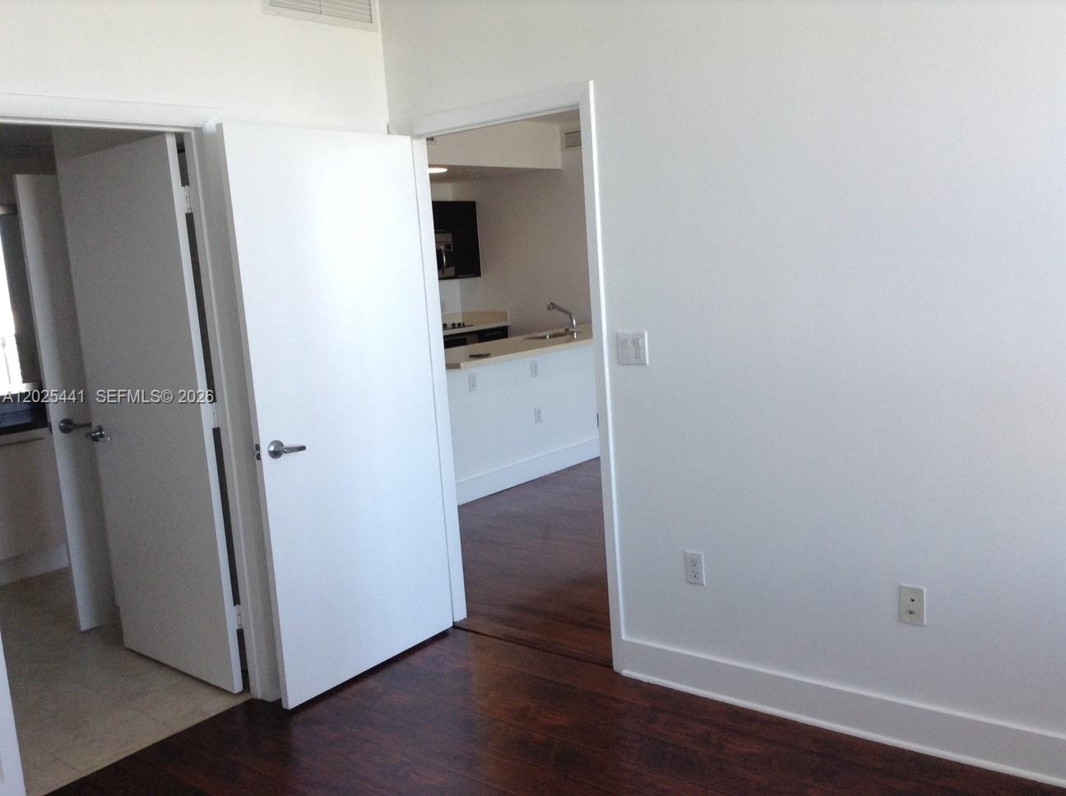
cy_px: 398
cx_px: 533
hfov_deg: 55.4
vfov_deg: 42.8
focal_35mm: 33
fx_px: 1015
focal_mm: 3.3
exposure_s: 1/120
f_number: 2.4
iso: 50
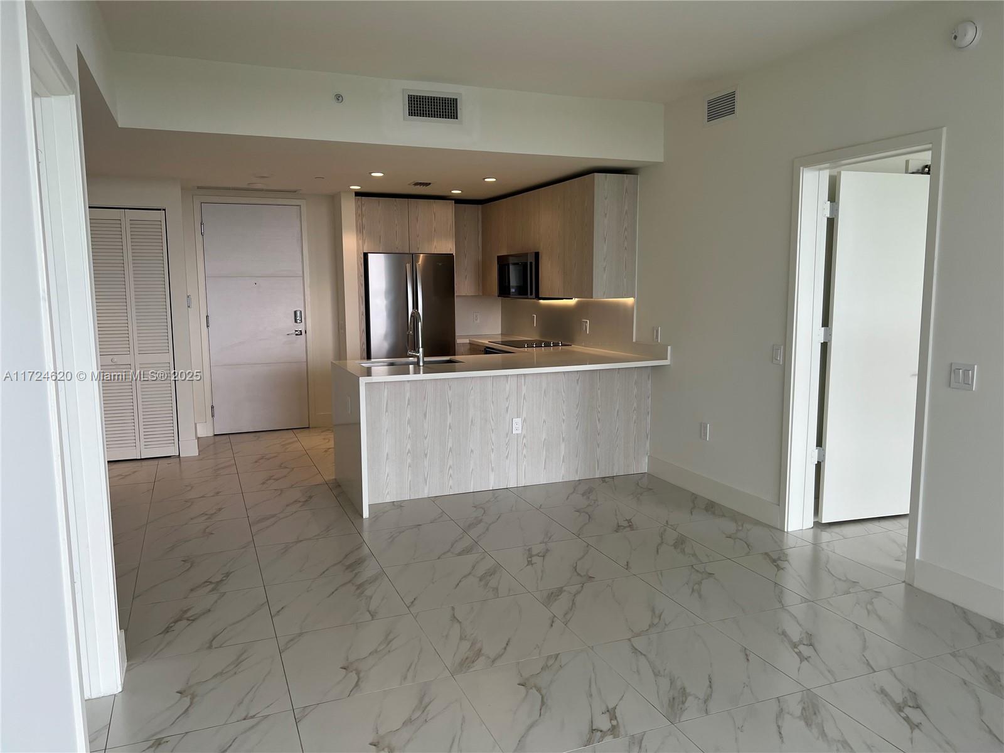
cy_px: 376
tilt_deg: -7.1
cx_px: 502
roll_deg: +0.0
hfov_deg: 67.3
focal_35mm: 26
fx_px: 754
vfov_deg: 53.1
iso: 32
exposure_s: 1/120
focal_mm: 5.7
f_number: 1.5
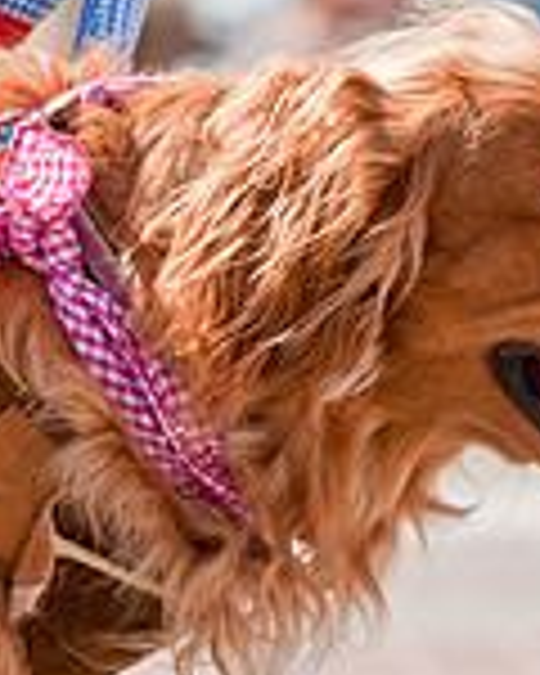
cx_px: 560
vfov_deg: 3.8
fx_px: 10089
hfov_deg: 3.1
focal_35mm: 505
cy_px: 292
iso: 200
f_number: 4
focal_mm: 120
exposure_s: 1/1250
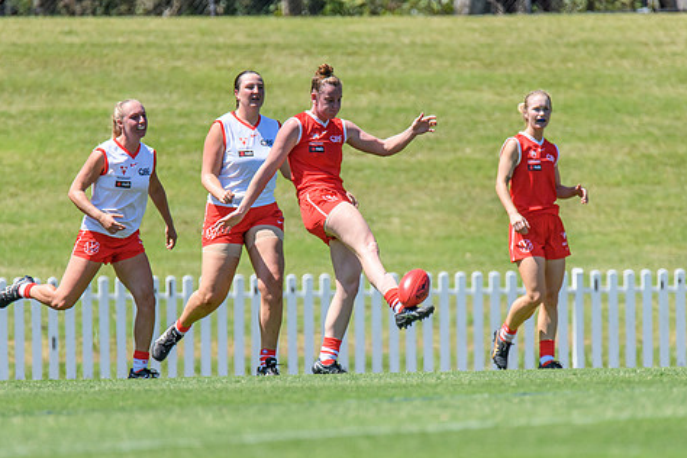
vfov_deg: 1.5
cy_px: 286
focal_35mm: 937
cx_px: 358
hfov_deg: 2.2
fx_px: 17880
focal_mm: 600
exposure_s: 1/2000
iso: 800
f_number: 7.1
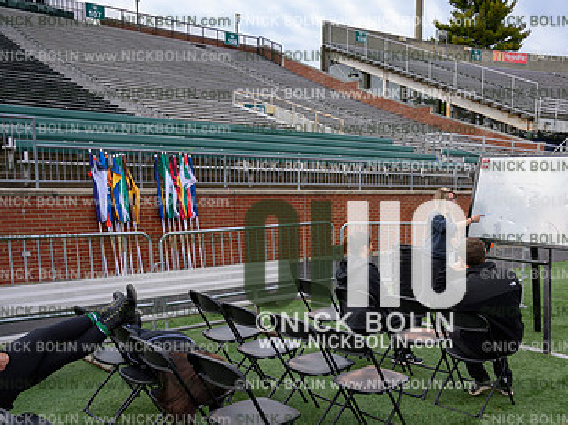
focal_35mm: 37
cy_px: 275
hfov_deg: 49.7
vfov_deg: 38.3
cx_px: 355
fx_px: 607
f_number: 4
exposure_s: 1/320
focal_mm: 24
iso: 125
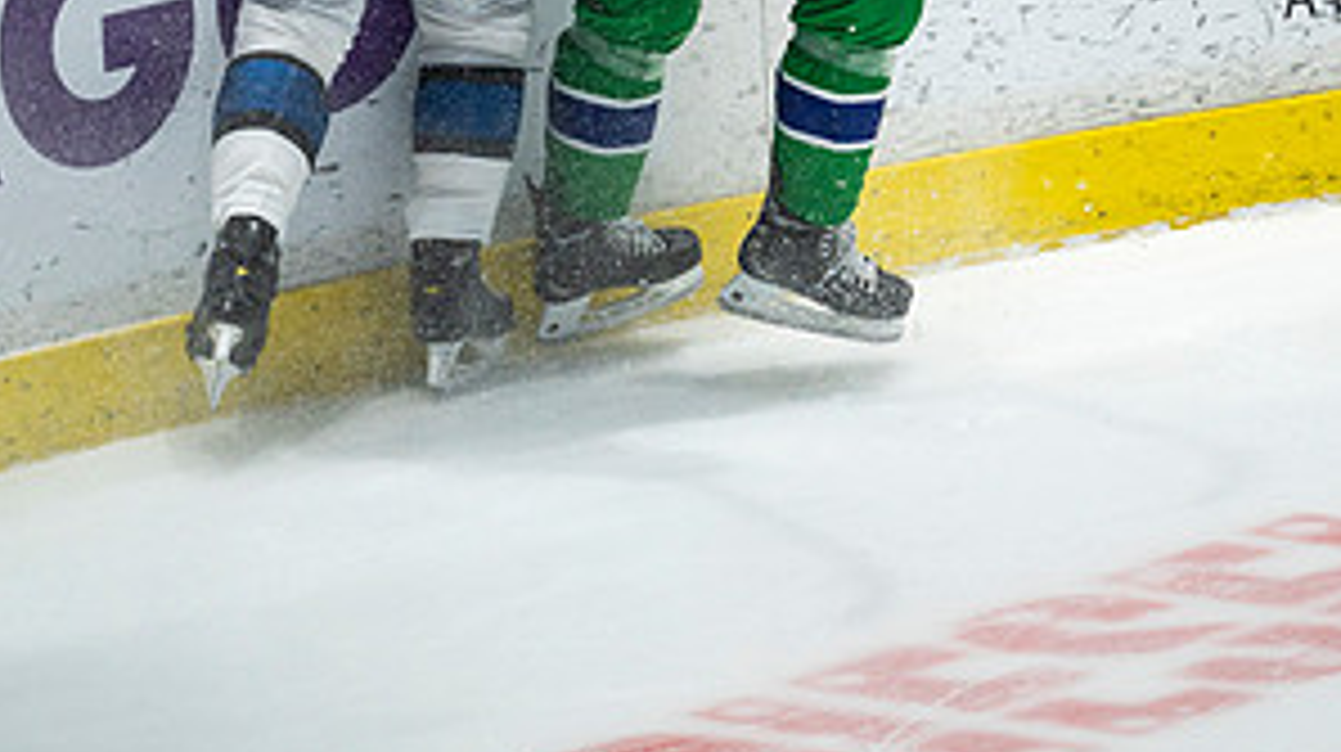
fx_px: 33750
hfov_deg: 2.3
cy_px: -153
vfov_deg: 1.3
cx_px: 670
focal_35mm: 950
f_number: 4
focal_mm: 600
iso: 2000
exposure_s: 1/1000
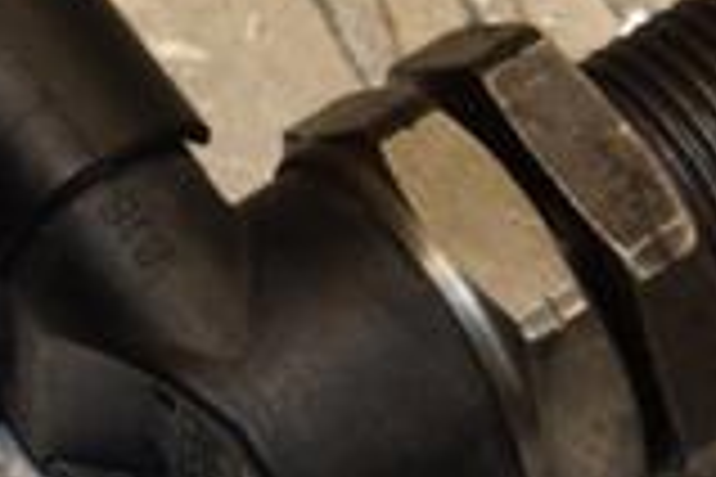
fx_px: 11791
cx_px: 230
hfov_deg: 3.5
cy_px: 333
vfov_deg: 2.3
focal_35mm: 593
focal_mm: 105
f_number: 9
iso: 800
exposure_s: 1/200
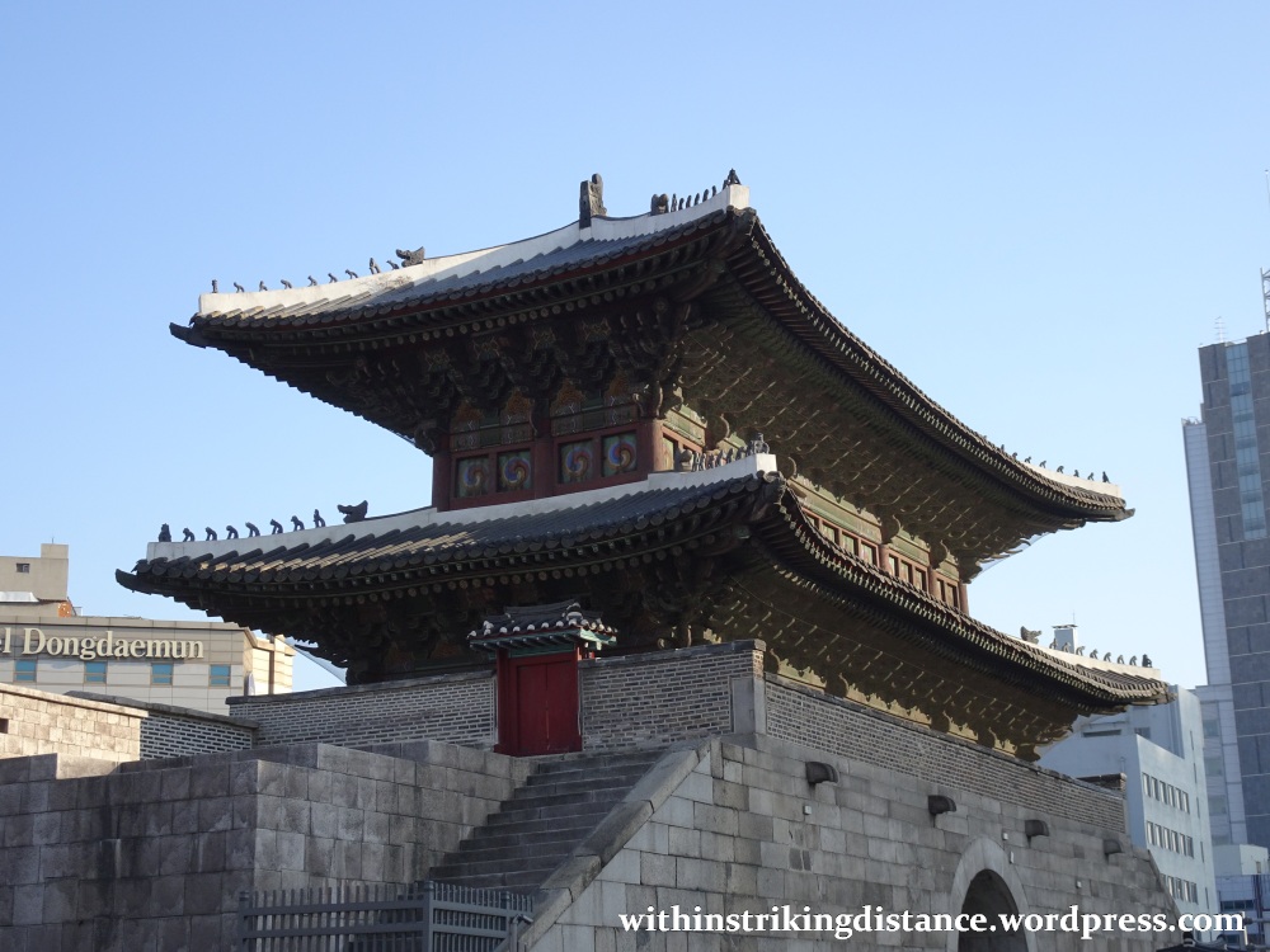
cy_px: 476
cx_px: 635
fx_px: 1908
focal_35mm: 52
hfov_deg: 36.8
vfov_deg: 28.0
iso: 80
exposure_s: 1/250
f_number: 4.5
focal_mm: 8.84
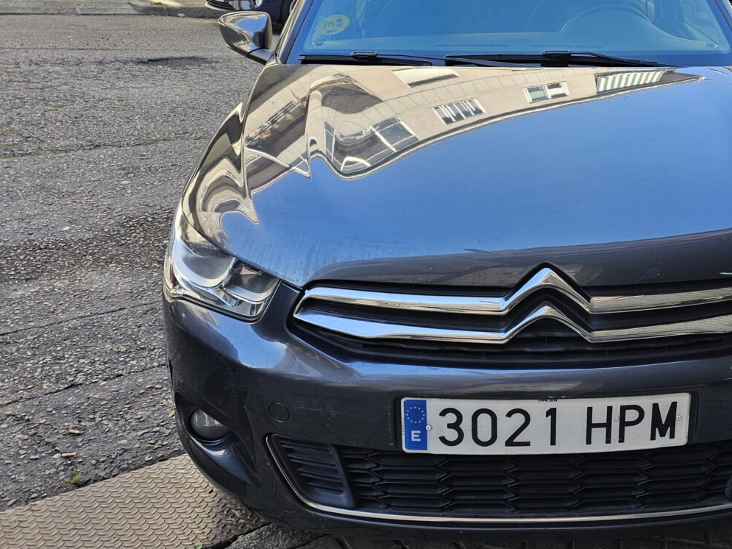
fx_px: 782
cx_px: 509
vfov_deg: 38.5
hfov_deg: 49.0
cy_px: 228
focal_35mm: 37
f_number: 1.7
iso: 25
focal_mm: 6.3
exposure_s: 1/180
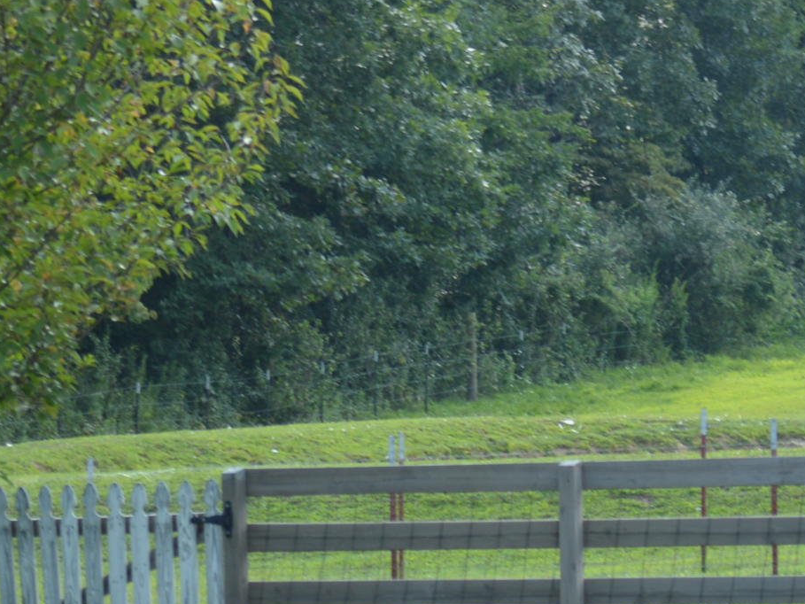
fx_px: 6084
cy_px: 788
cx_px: 1084
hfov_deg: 7.5
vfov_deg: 5.6
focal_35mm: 262
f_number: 5.6
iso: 110
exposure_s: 1/125
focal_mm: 55
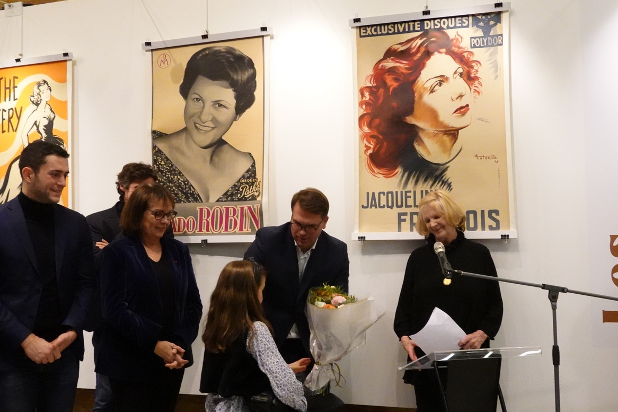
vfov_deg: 37.8
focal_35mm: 35
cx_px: 305
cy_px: 218
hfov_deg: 54.4
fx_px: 601
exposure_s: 1/200
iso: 3200
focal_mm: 9
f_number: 2.8
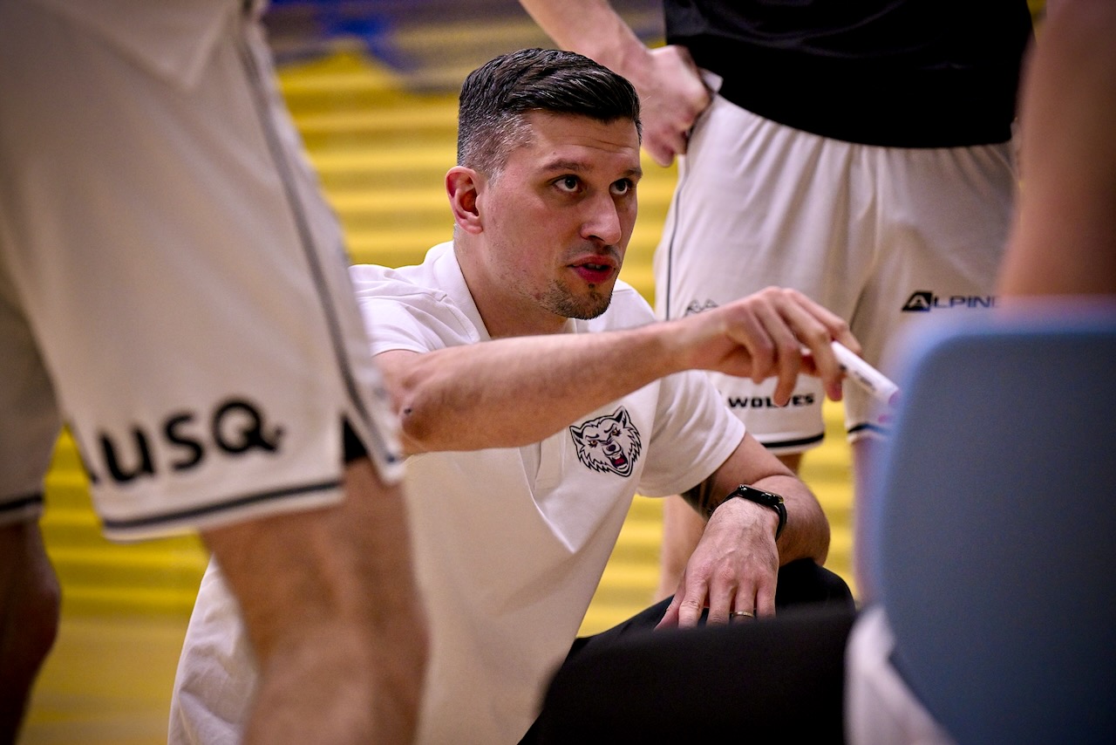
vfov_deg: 9.2
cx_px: 558
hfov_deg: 13.7
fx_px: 4651
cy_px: 372
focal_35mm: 150
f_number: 3.5
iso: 4000
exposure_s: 1/640
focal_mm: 150
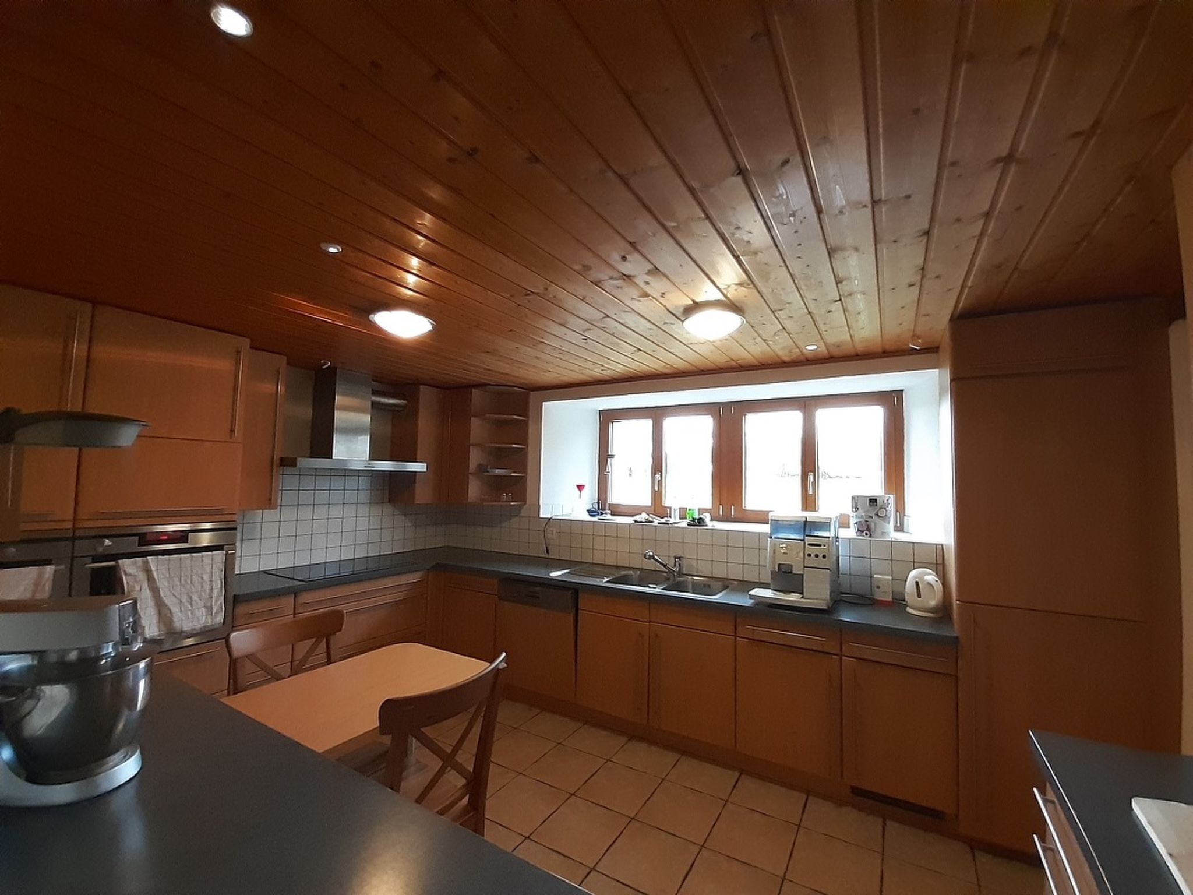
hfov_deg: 106.2
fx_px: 448
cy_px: 448
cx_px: 596
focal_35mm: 13
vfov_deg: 89.9
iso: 320
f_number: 2.2
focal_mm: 1.13
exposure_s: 1/25
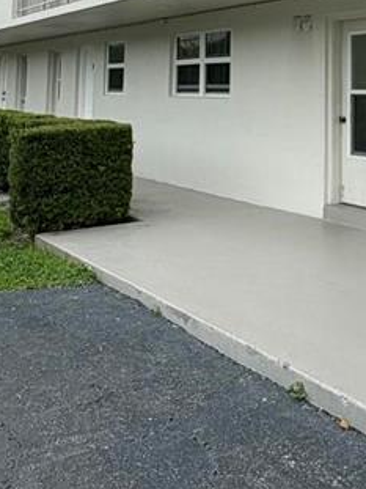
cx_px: 322
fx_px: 762
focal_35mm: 54
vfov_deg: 32.7
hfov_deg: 26.2
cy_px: 3
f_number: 2.2
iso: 40
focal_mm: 2.22
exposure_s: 1/669
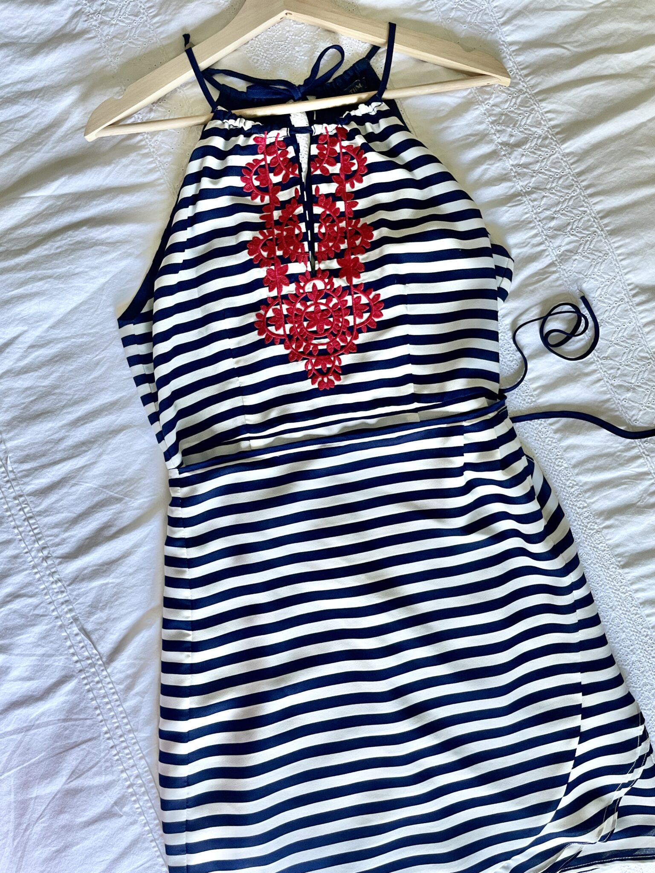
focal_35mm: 26
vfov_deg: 67.3
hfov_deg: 53.1
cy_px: 436
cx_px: 328
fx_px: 656
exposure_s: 1/60
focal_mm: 4.2
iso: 160
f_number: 1.6
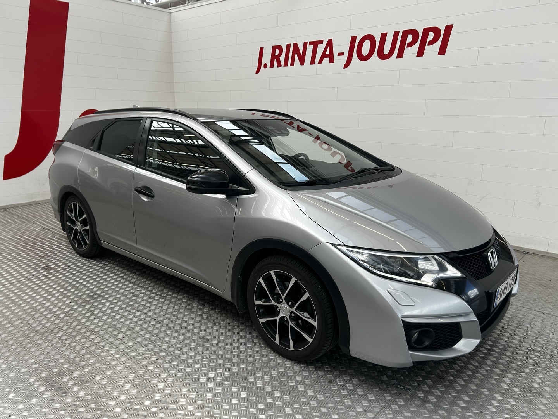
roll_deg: +0.4
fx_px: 419
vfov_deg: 53.1
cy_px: 210
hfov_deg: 67.3
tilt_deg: -13.4
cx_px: 279
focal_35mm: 26
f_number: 1.5
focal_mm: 5.7
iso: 50
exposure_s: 1/490
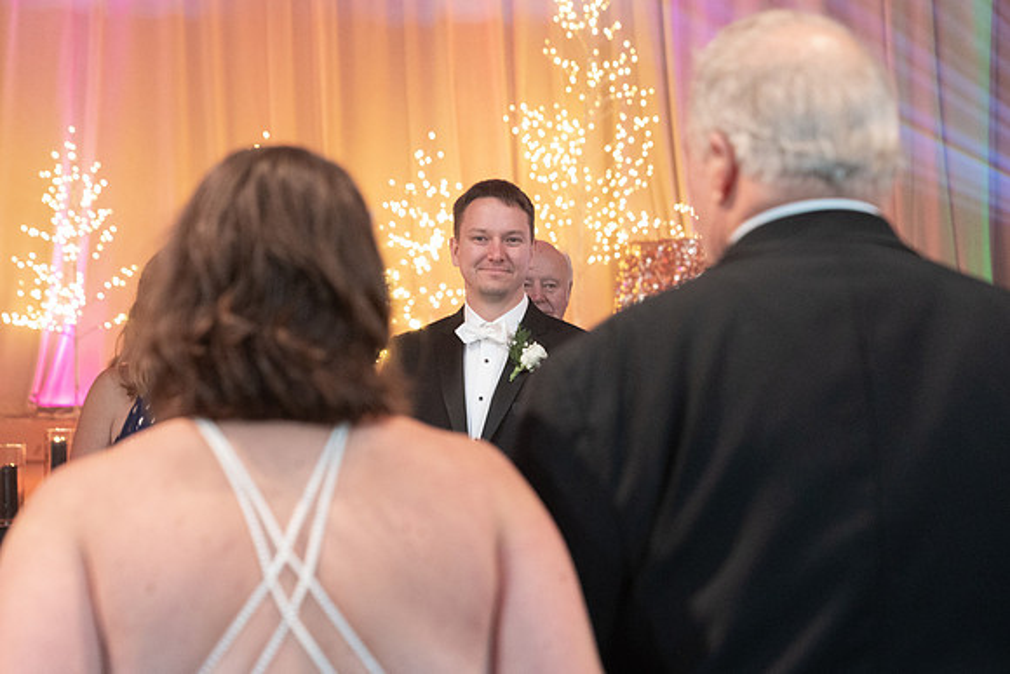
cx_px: 495
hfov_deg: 24.0
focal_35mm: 85
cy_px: 337
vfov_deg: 16.1
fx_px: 2379
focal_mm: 70
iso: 4000
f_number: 4
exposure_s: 1/100
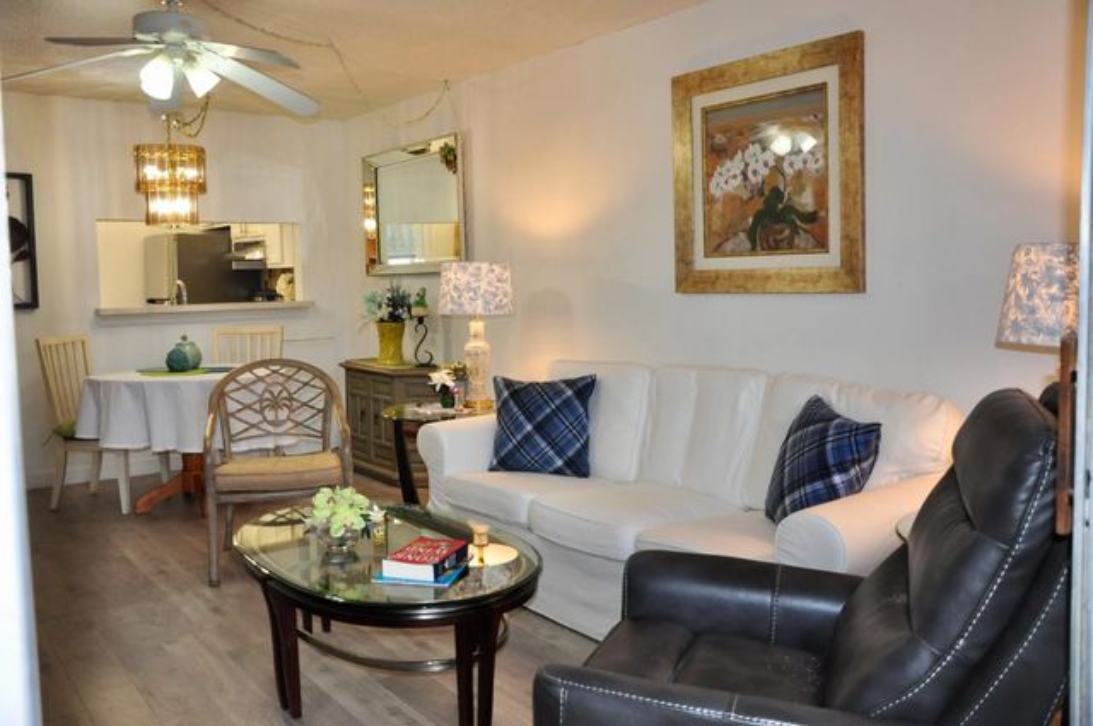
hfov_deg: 59.6
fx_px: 955
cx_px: 546
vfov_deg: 41.6
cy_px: 363
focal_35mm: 32
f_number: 4
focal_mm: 21
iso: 800
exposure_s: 1/160
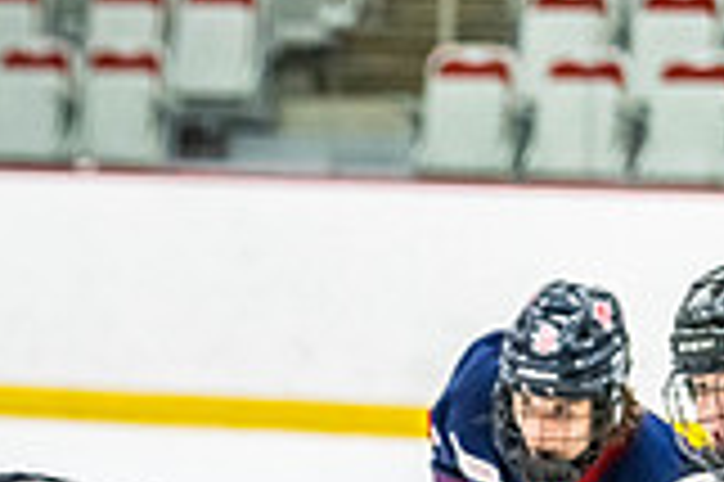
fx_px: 8398
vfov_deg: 3.3
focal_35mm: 418
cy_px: 804
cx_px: -571
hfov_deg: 4.9
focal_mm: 116
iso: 3200
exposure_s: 1/640
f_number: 2.8
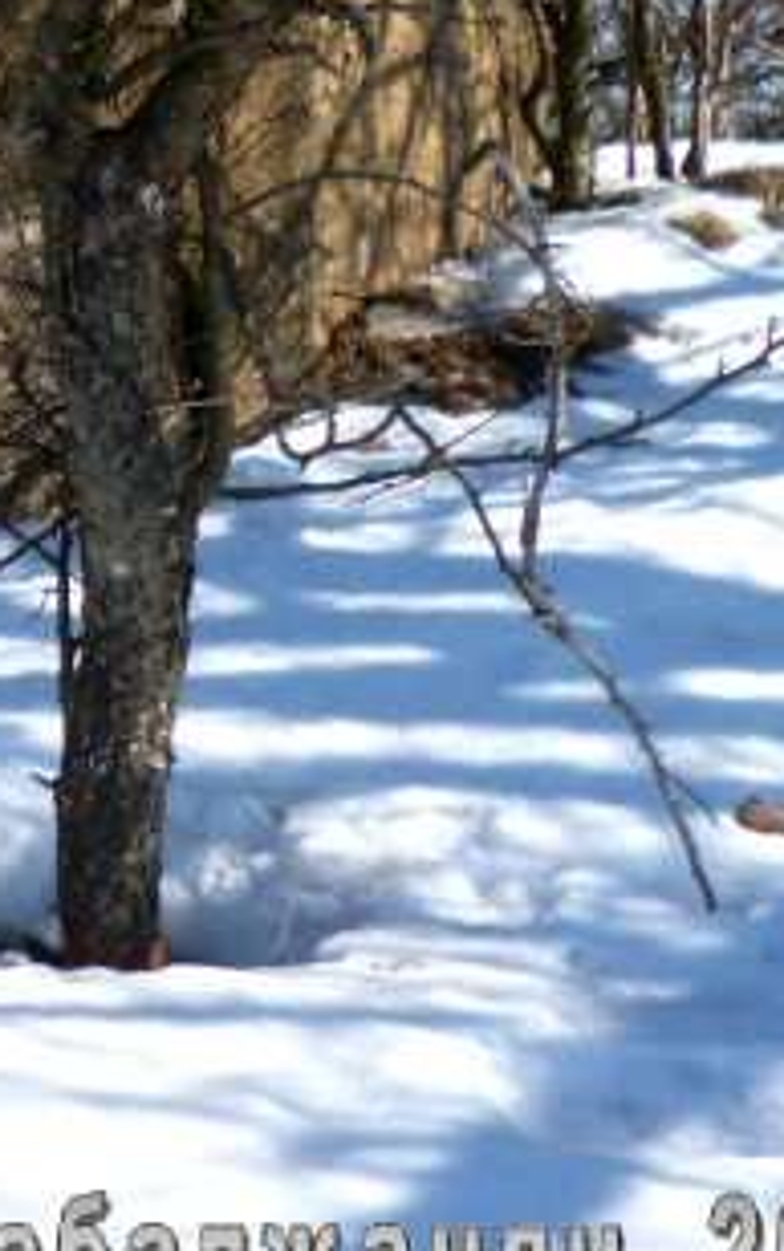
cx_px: -479
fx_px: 2252
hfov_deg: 17.3
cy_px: 297
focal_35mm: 66
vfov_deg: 30.5
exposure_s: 1/1300
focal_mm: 4.3
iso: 100
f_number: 2.5
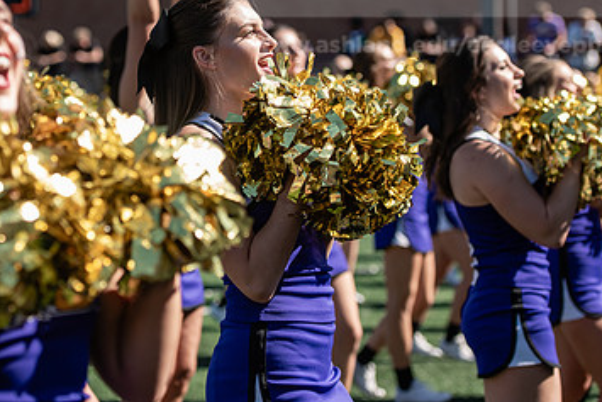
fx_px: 2242
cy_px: 81
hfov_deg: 15.2
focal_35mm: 134
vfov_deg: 10.2
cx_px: 175
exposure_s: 1/1000
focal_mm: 82
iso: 125
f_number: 3.5
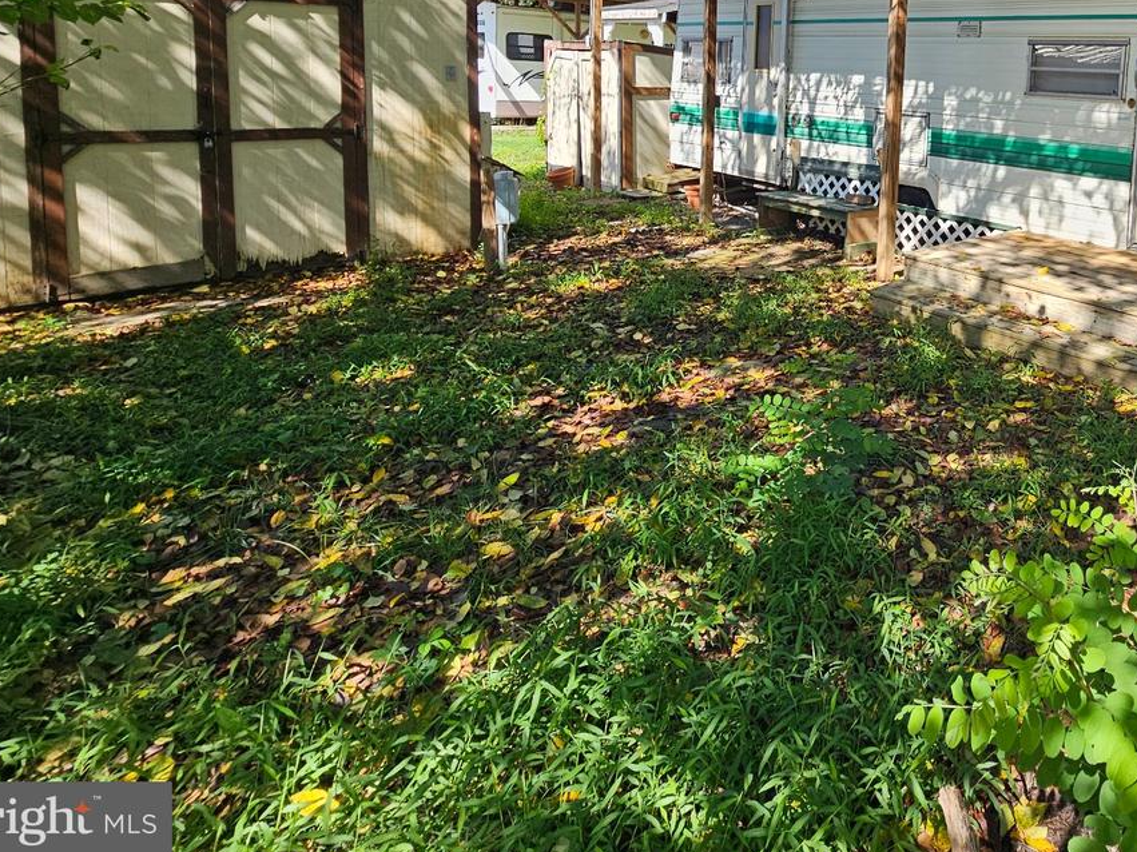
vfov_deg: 55.5
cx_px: 899
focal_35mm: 22
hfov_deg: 69.4
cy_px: 138
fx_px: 723
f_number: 2.2
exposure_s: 1/507
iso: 50
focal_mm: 2.2
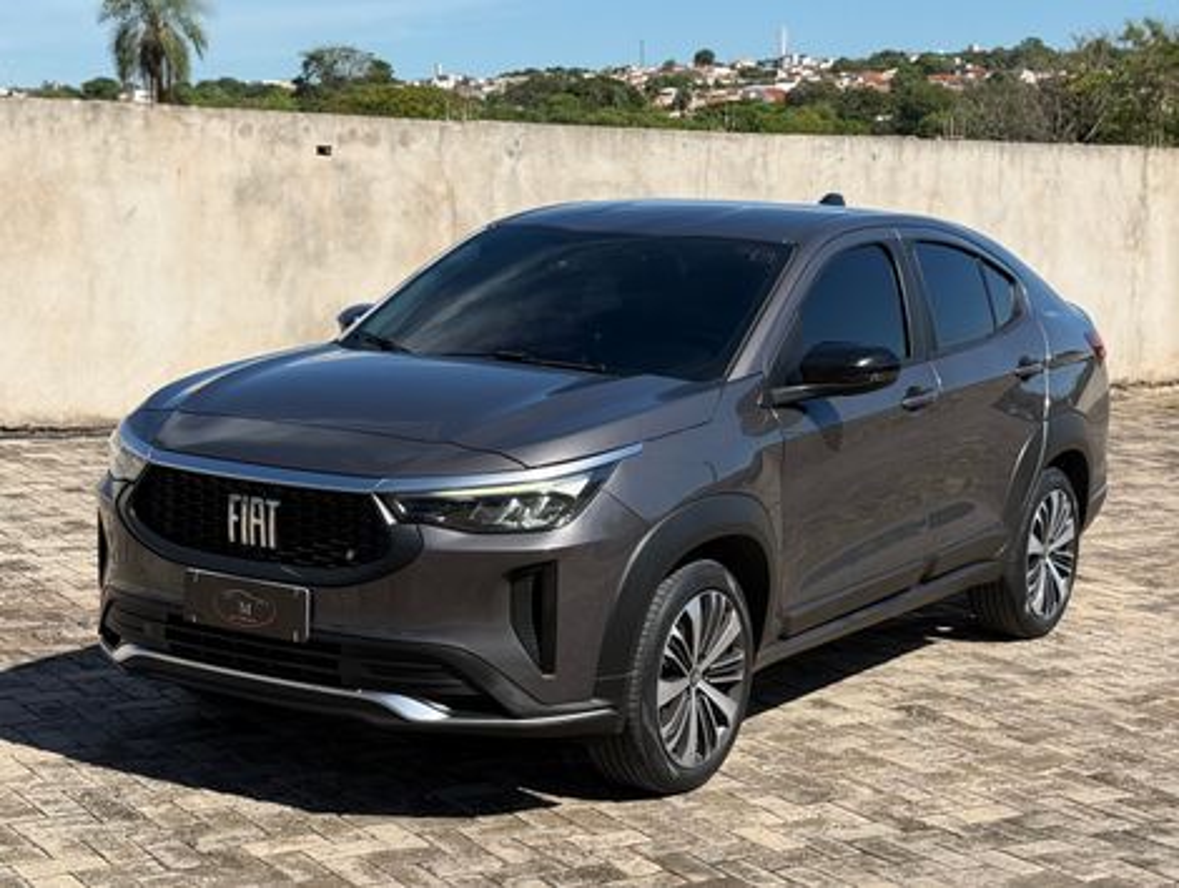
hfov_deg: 39.6
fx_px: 1637
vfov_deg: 30.3
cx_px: 590
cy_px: 444
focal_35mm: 48
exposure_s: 1/3378
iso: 100
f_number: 1.78
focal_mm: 6.76
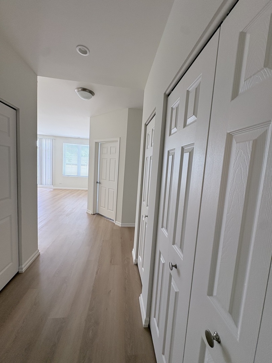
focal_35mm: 14
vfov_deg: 102.1
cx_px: 136
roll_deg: -3.2
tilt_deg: -5.5
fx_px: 147
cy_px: 182
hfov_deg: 85.7
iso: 160
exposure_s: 1/120
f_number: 2.2
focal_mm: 2.22
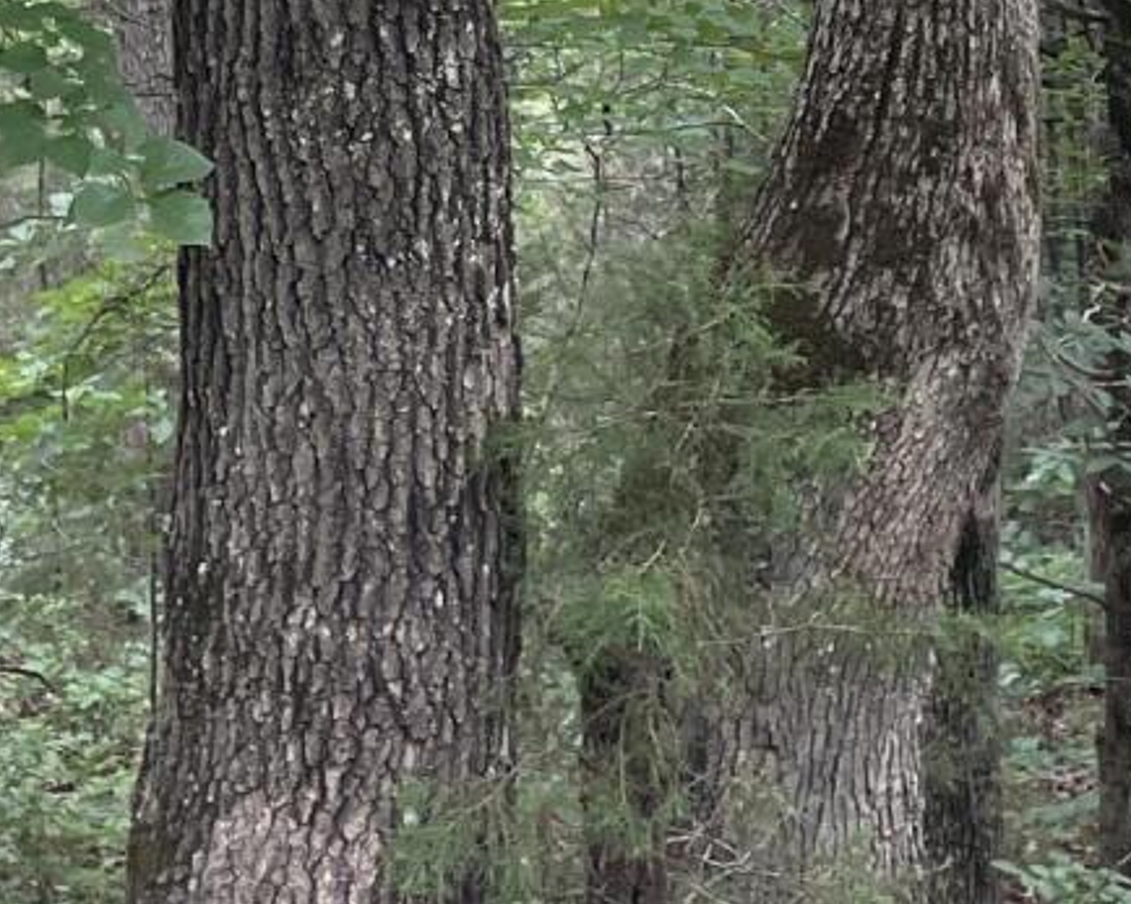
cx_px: 599
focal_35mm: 117
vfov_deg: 12.3
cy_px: -573
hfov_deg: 16.4
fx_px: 3915
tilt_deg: -1.3
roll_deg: +0.1
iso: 80
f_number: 1.6
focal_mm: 4.2
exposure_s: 1/121
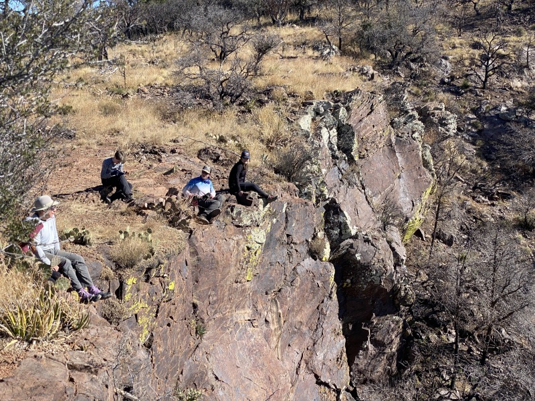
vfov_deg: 28.0
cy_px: 200
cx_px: 268
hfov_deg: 36.8
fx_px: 804
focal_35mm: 52
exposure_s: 1/1020
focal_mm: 6
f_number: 2
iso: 20
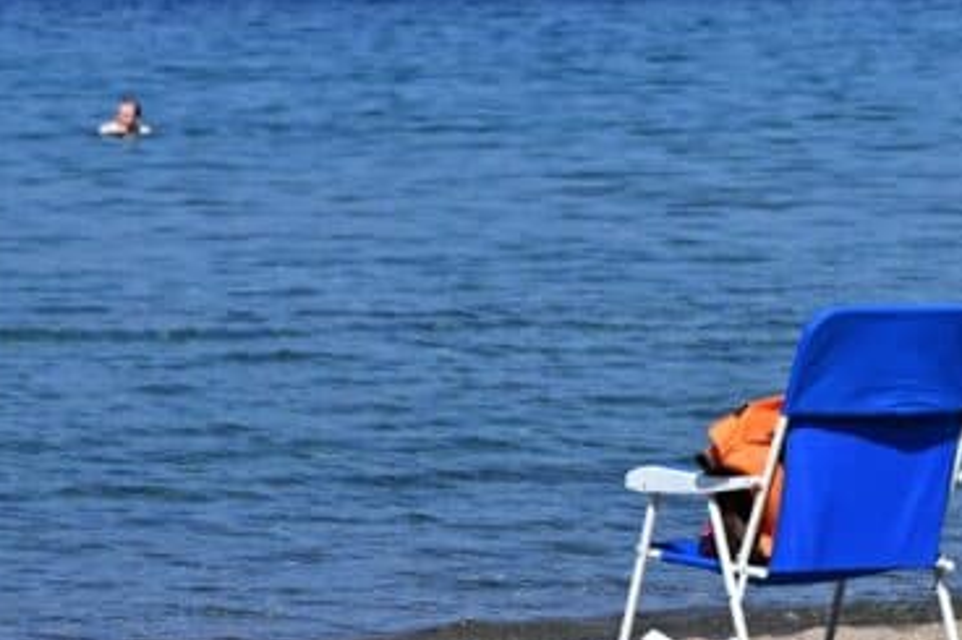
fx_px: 7106
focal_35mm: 266
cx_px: 938
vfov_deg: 5.2
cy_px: 324
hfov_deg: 7.7
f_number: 11
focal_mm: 85
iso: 400
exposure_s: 1/1250
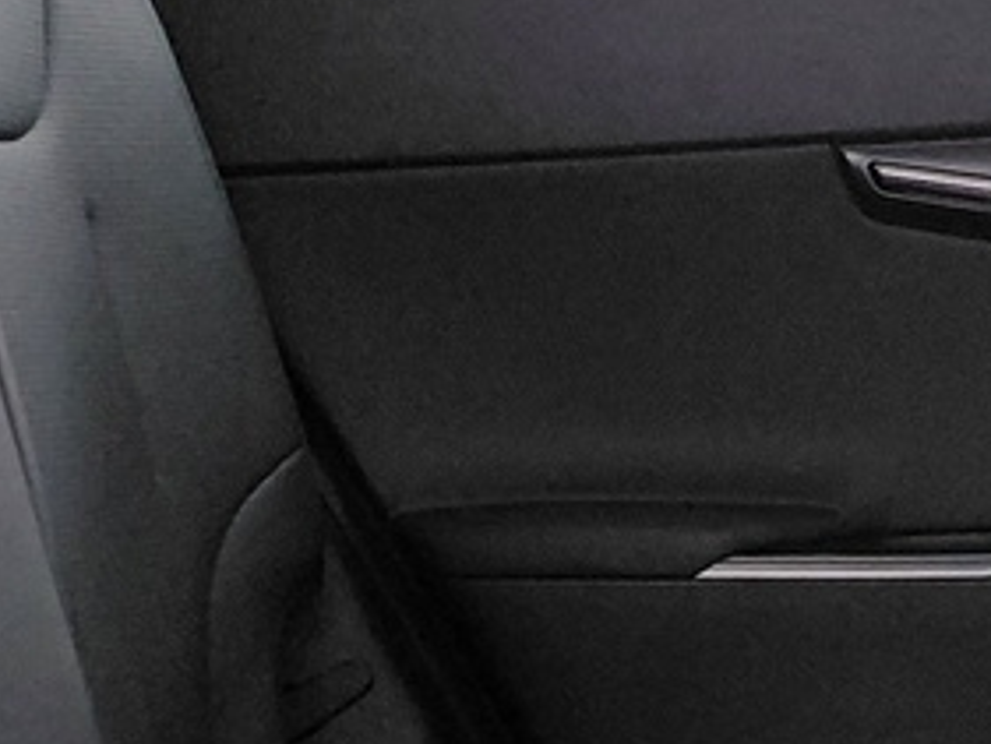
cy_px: 635
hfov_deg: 15.3
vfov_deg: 11.5
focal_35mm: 128
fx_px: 3666
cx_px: 705
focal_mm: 4.69
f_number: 1.8
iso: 320
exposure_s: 1/33.4
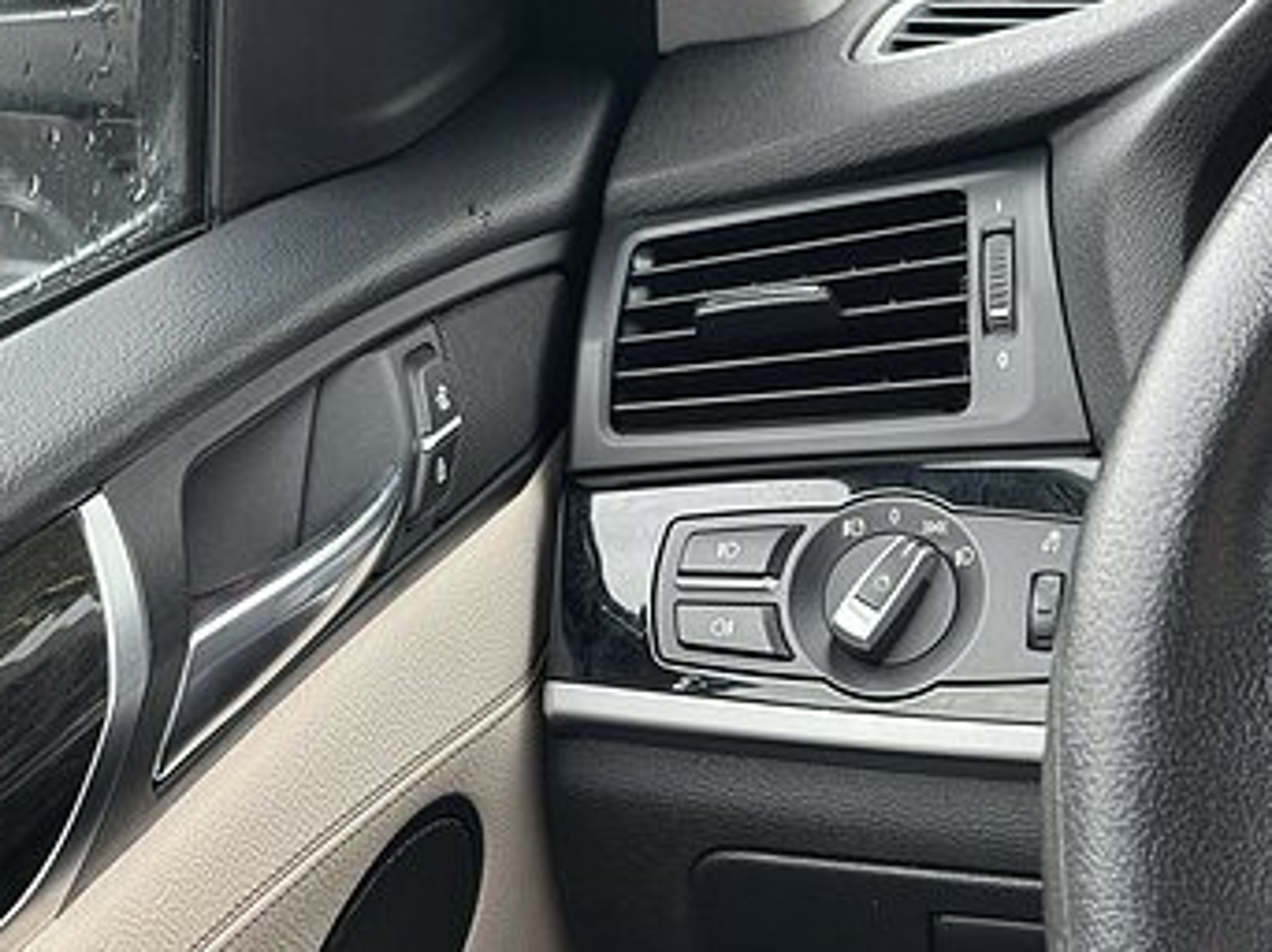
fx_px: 2827
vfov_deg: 19.0
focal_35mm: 77
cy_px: 681
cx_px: 874
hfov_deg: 25.2
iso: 125
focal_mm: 6.76
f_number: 1.78
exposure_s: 1/60
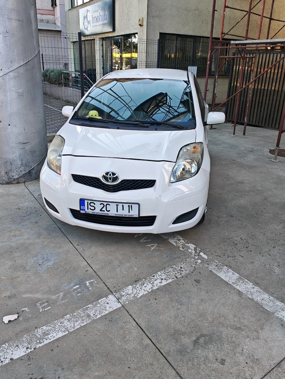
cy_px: 190
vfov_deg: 65.3
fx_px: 296
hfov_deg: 51.4
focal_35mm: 27
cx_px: 142
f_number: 2
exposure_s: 1/233
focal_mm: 6.83
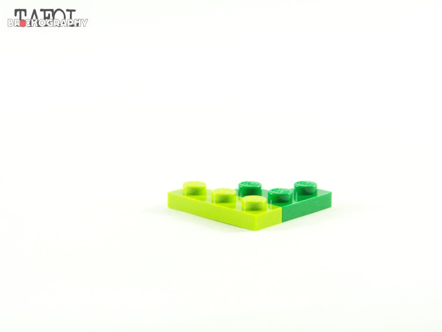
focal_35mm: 105
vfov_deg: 14.1
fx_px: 1341
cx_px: 221
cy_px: 166
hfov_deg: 18.7
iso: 400
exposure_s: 1/60
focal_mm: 17.5
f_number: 4
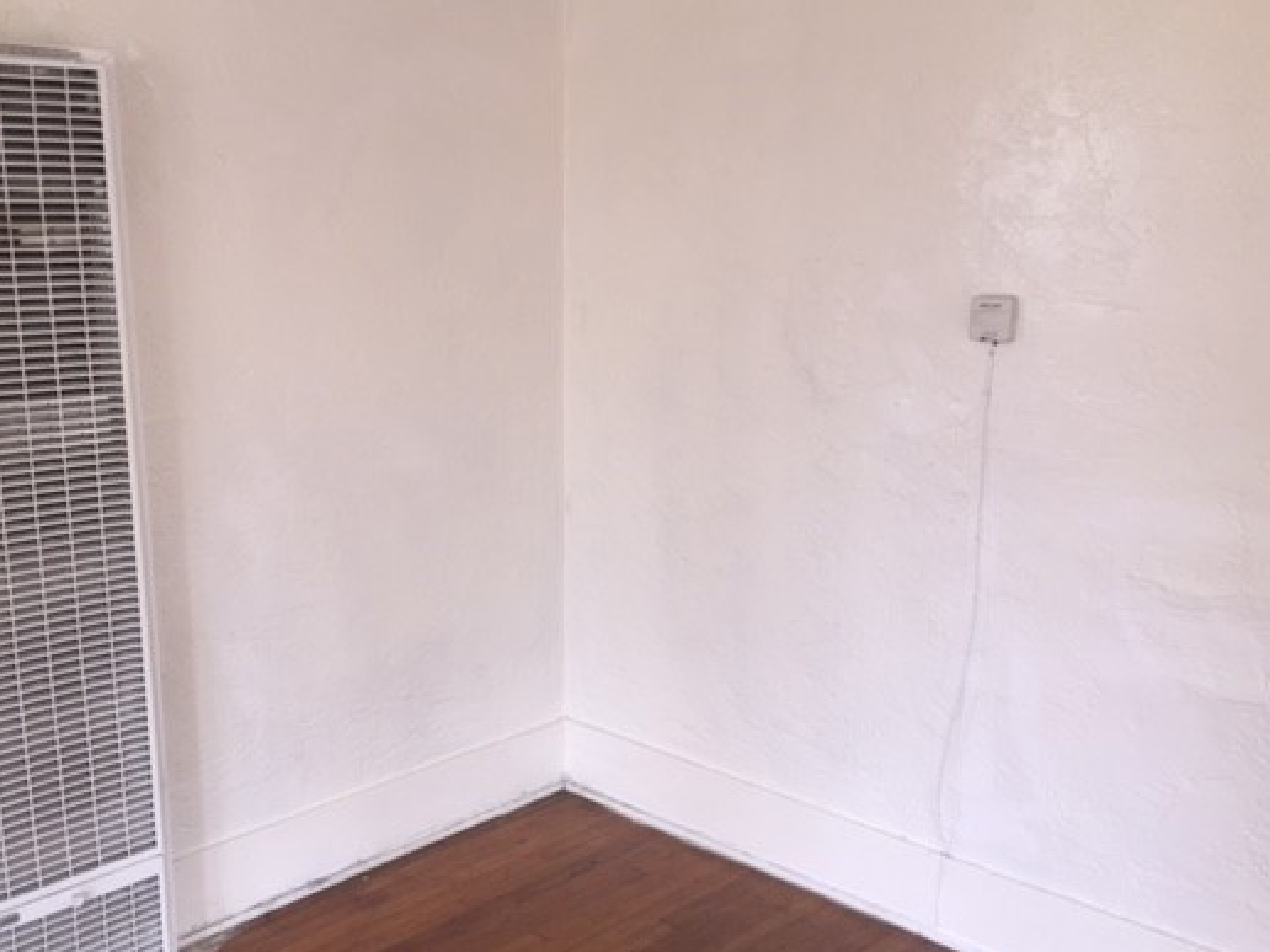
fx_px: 1321
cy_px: 544
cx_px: 529
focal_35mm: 36
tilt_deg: -13.9
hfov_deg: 51.1
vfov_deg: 39.6
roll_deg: +0.8
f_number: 2.2
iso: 32
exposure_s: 1/30
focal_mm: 4.15
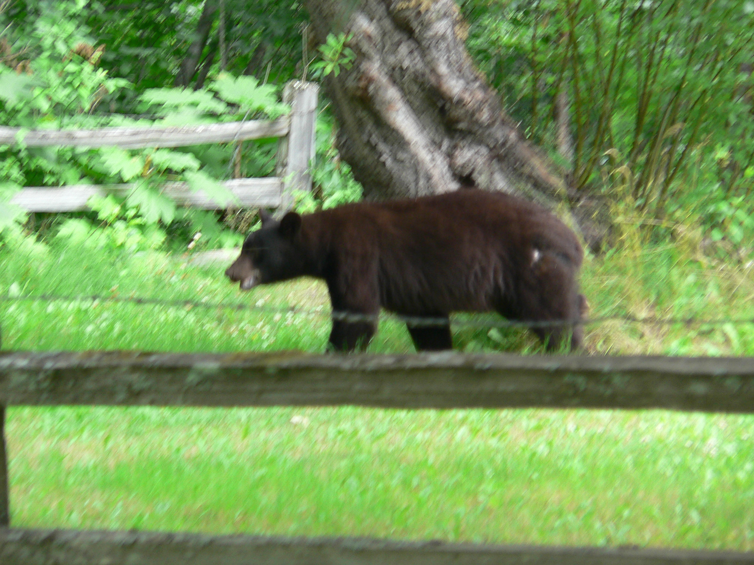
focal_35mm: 253
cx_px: 377
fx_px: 5511
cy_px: 282
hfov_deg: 7.8
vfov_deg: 5.9
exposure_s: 1/60
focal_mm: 33.3
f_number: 2.8
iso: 100
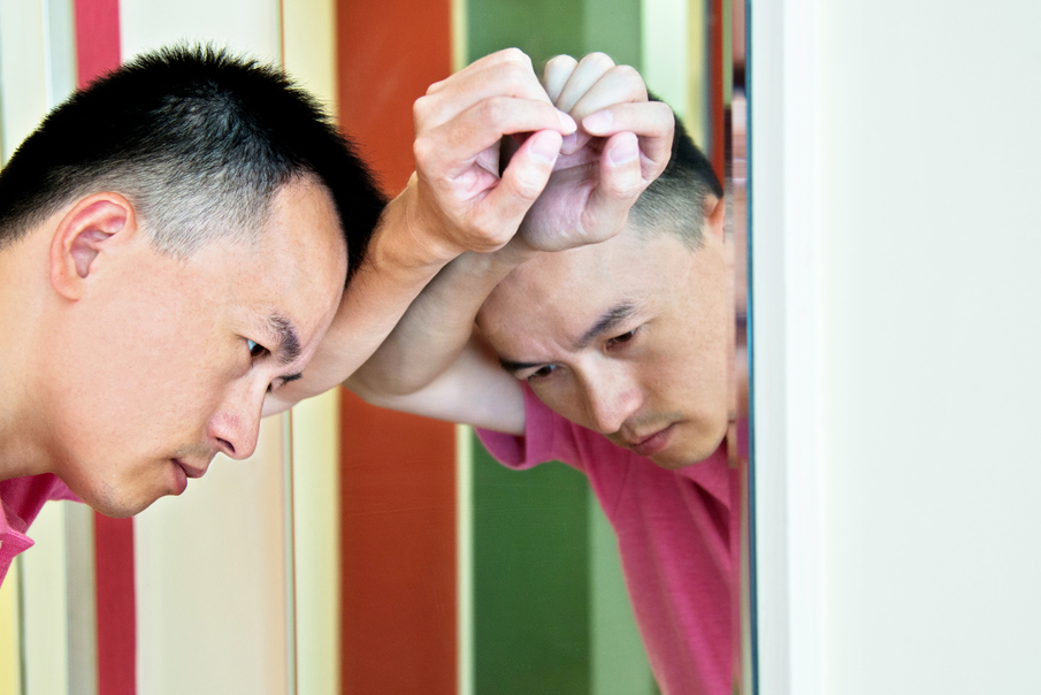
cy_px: 353
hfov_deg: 32.8
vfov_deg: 22.3
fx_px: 1764
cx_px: 468
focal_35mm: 61
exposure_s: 1/60
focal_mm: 44
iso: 800
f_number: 4
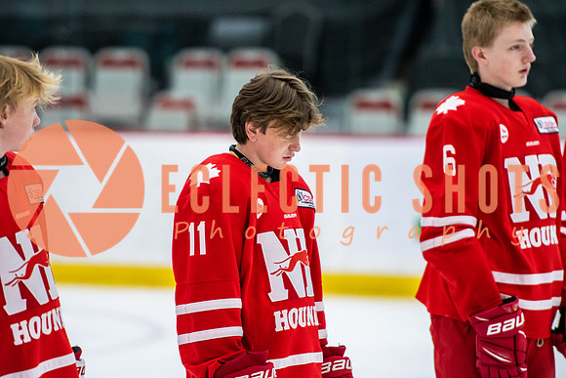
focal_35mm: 300
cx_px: 283
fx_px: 4718
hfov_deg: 6.9
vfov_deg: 4.6
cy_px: 189
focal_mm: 200
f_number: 2.8
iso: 2000
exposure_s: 1/640
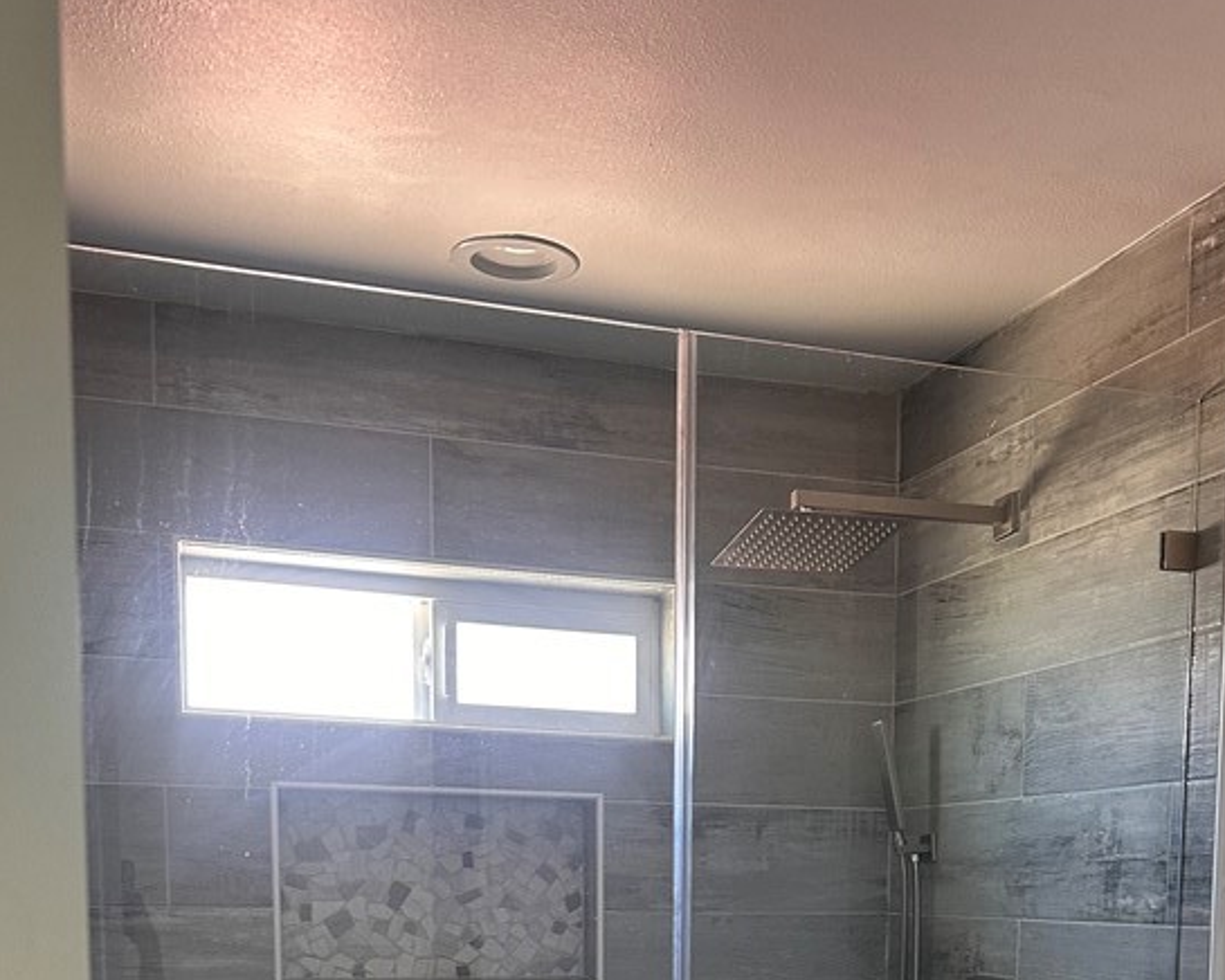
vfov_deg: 31.1
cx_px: 751
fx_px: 1595
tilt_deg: -4.3
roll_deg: -0.3
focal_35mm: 44
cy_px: 1025
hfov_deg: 41.8
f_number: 1.78
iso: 250
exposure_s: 1/60
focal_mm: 6.86
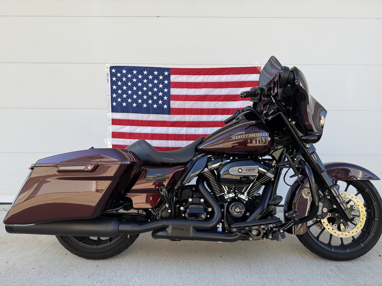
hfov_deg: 71.6
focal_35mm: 24
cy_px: 143
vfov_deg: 56.8
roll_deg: -0.3
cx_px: 191
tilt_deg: -5.0
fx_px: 265
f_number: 1.78
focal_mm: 6.76
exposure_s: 1/773
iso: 80
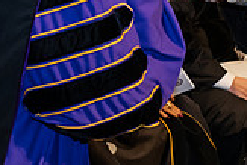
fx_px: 1511
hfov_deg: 9.3
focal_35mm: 220
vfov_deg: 6.2
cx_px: 191
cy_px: -78
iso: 1600
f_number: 6.3
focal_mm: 62
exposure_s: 1/200
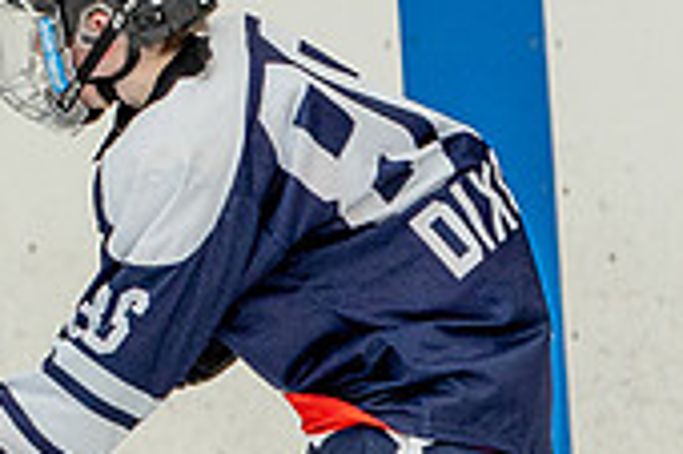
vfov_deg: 1.2
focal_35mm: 1142
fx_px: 21645
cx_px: 708
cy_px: 834
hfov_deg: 1.8
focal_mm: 150
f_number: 3.5
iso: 800
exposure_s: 1/640
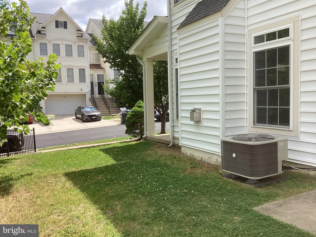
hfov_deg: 58.4
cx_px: 158
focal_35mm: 31
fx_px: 283
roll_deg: +1.4
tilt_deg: -1.5
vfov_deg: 45.4
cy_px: 118
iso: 25
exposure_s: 1/823
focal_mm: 3.3
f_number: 2.4
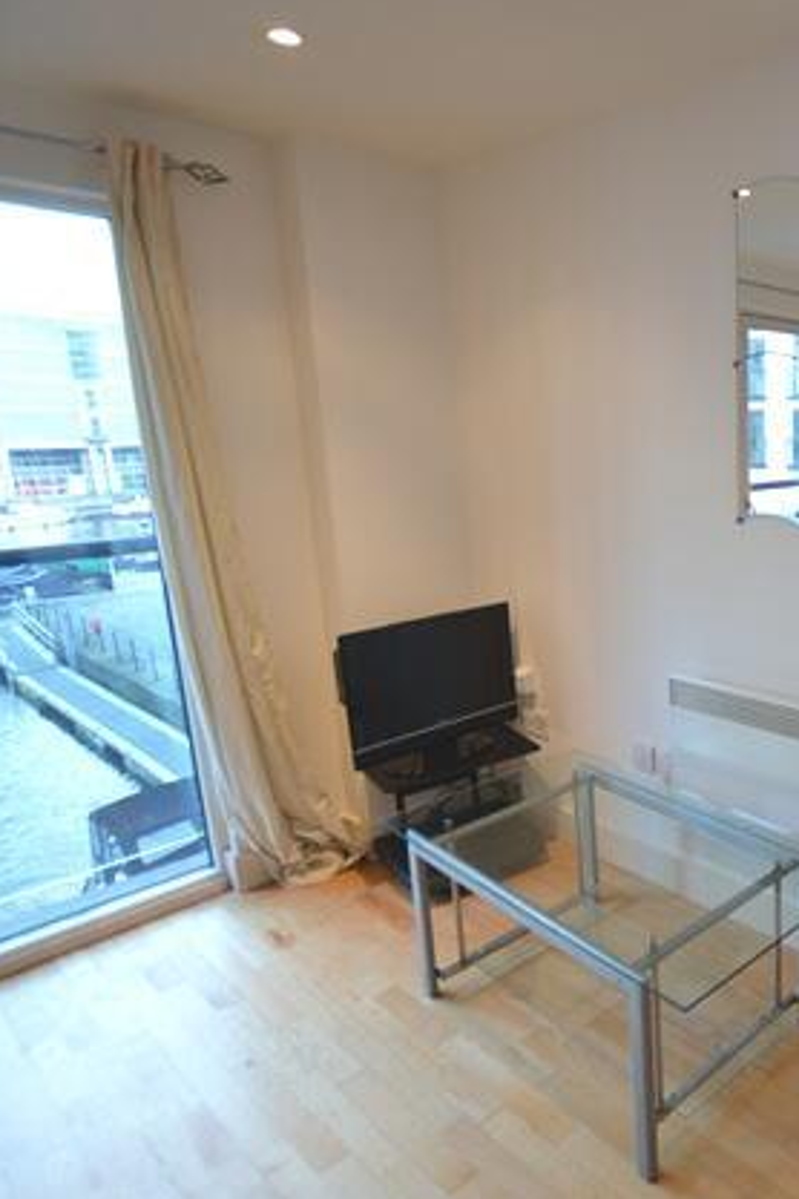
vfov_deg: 76.1
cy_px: 601
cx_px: 802
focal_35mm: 23
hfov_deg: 46.1
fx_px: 766
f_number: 3.5
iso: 450
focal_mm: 10
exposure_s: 1/60
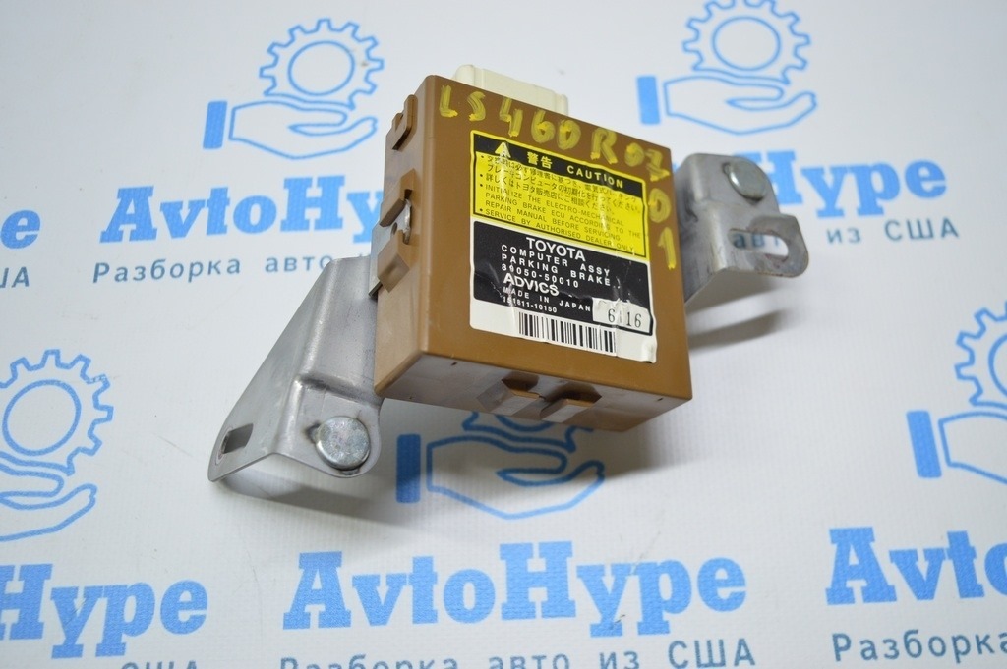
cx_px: 504
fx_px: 964
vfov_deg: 38.3
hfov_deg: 55.1
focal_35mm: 34
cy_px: 334
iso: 400
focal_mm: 23
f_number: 3.8
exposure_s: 1/60
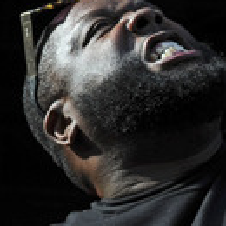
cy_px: 195
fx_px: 1344
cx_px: 236
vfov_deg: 9.6
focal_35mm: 182
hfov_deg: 9.5
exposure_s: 1/800
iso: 400
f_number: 5
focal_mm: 62
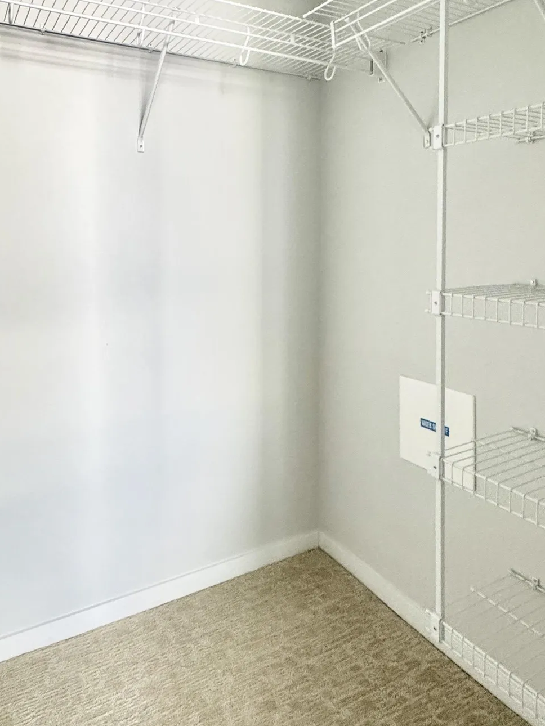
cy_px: 248
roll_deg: -0.1
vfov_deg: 67.6
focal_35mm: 25
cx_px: 218
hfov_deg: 54.5
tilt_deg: -0.5
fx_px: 525
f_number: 2.2
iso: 320
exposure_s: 1/69
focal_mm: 2.22
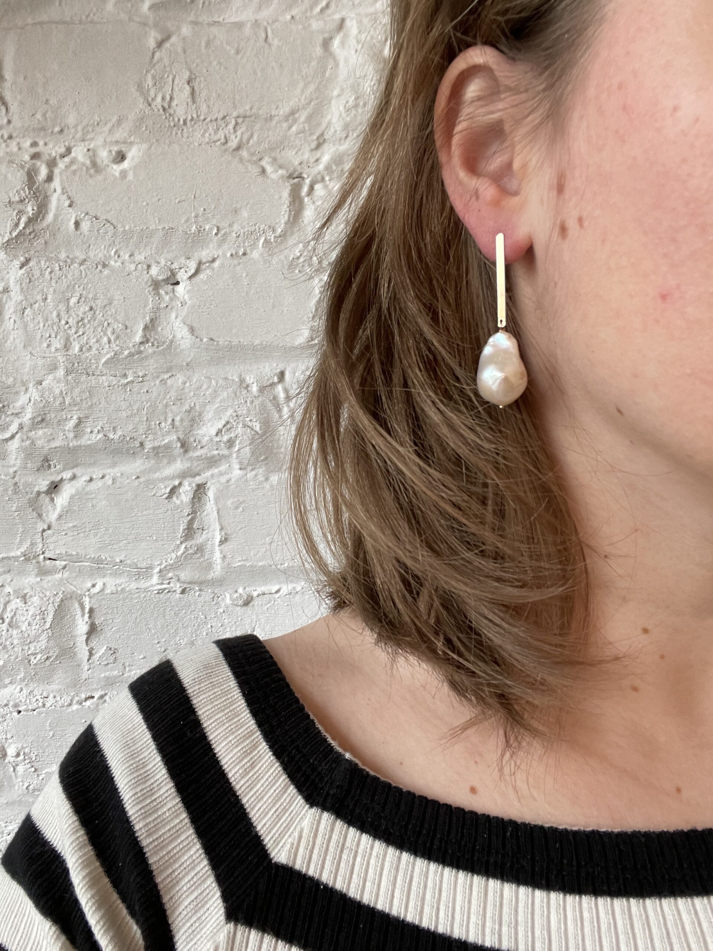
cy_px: 476
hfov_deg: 46.8
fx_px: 824
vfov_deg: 60.0
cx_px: 356
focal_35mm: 30
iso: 250
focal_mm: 2.71
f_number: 2.2
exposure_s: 1/50
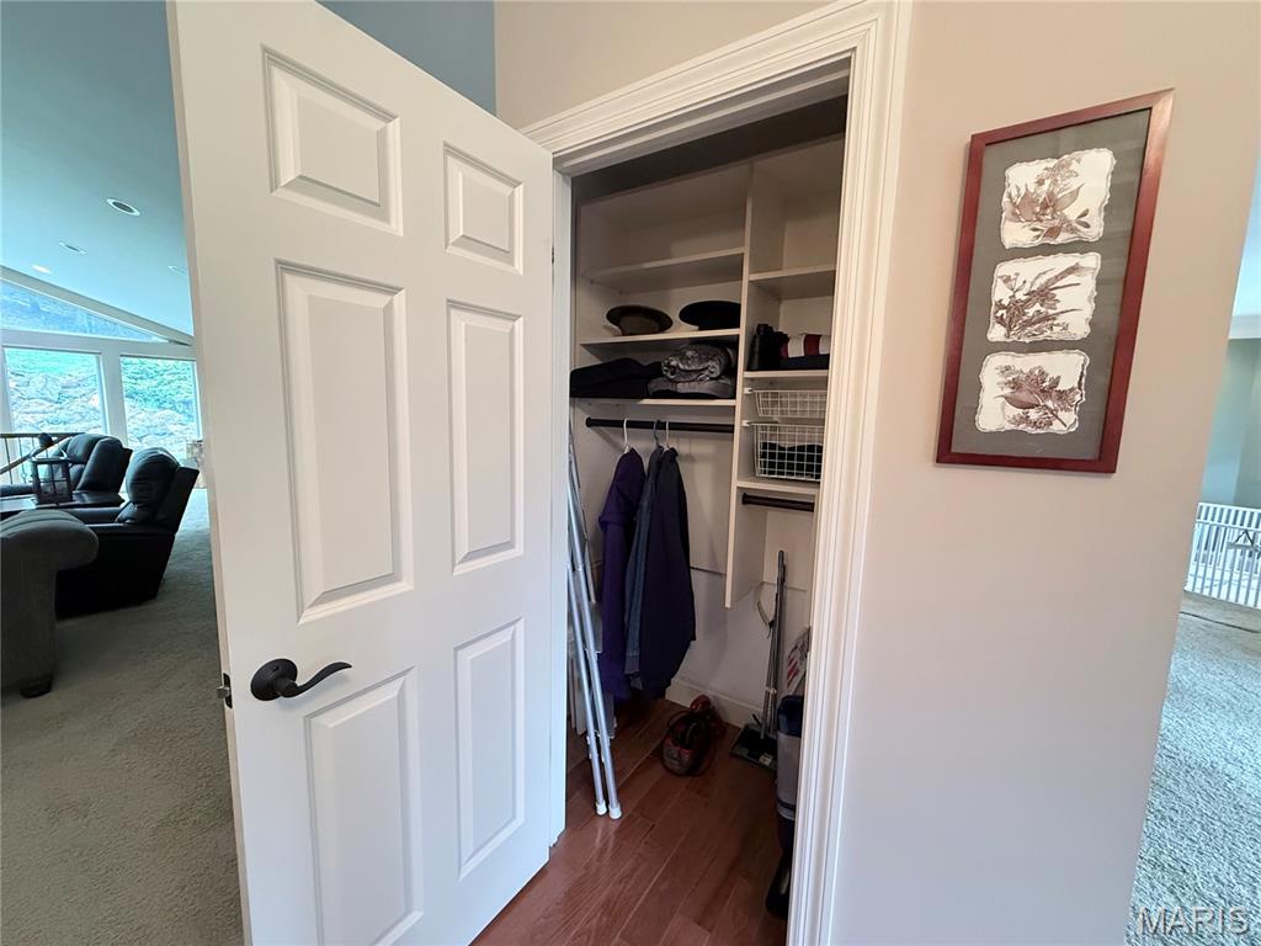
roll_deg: -1.5
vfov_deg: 85.7
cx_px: 630
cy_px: 473
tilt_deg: -6.8
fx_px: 510
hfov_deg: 102.1
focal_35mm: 14
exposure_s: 1/60
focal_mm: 2.22
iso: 640
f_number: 2.2
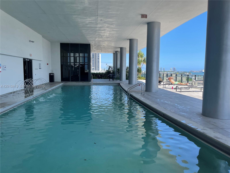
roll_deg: -1.2
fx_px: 173
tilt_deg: -5.2
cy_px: 86
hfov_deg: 67.3
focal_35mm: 26
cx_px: 115
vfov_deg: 53.1
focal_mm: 5.1
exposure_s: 1/1003
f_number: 1.6
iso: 32
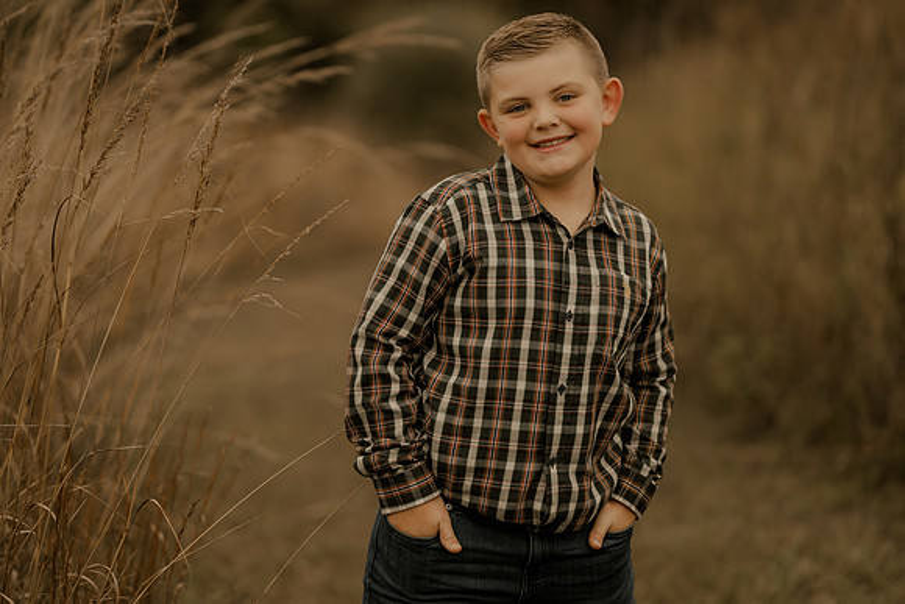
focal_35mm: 85
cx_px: 452
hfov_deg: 23.9
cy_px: 302
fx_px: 2137
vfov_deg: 16.1
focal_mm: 85
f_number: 1.6
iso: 200
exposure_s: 1/640
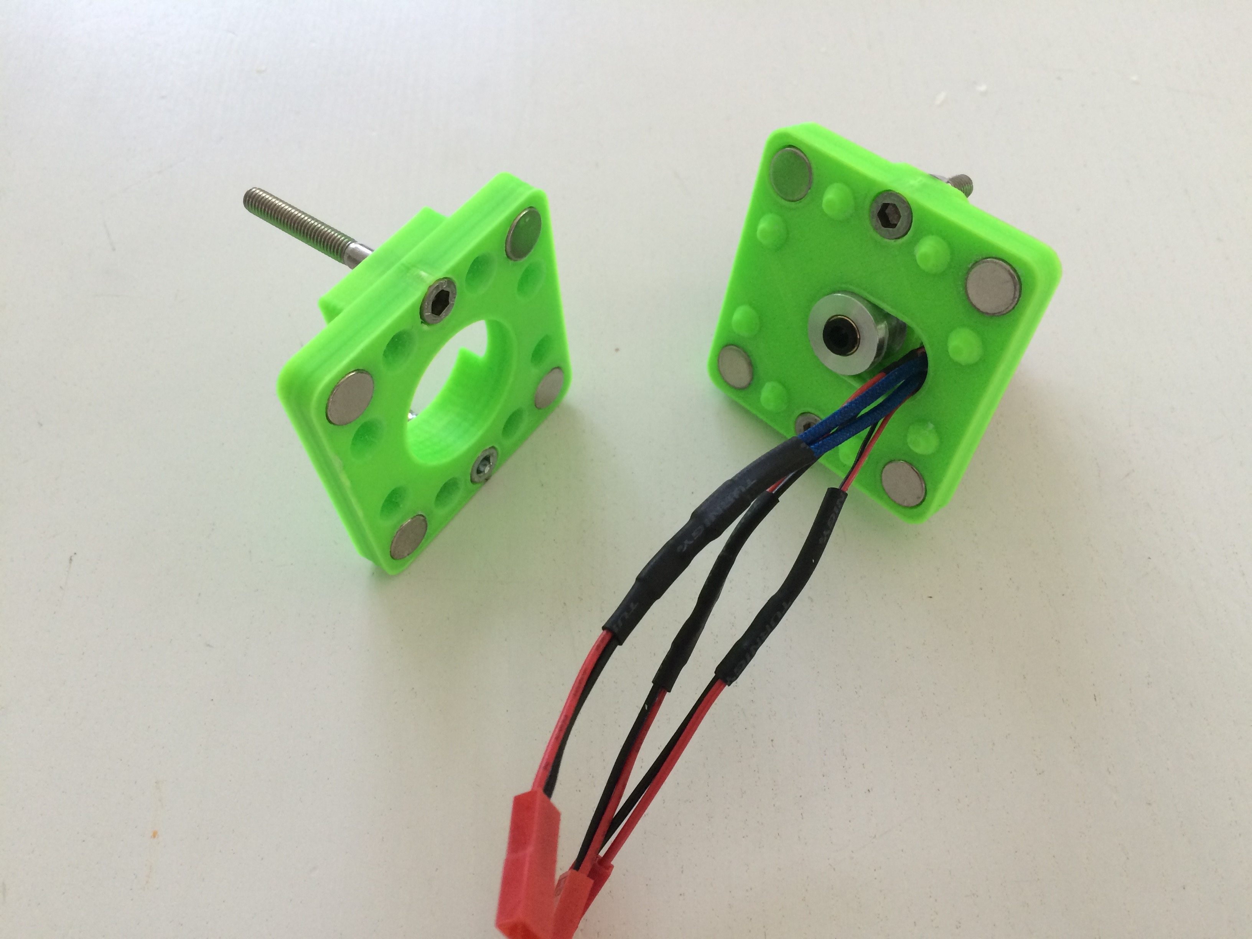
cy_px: 470
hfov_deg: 61.7
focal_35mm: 29
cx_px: 626
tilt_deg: -58.2
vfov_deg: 48.2
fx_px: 1049
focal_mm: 4.15
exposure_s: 1/30
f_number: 2.2
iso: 50
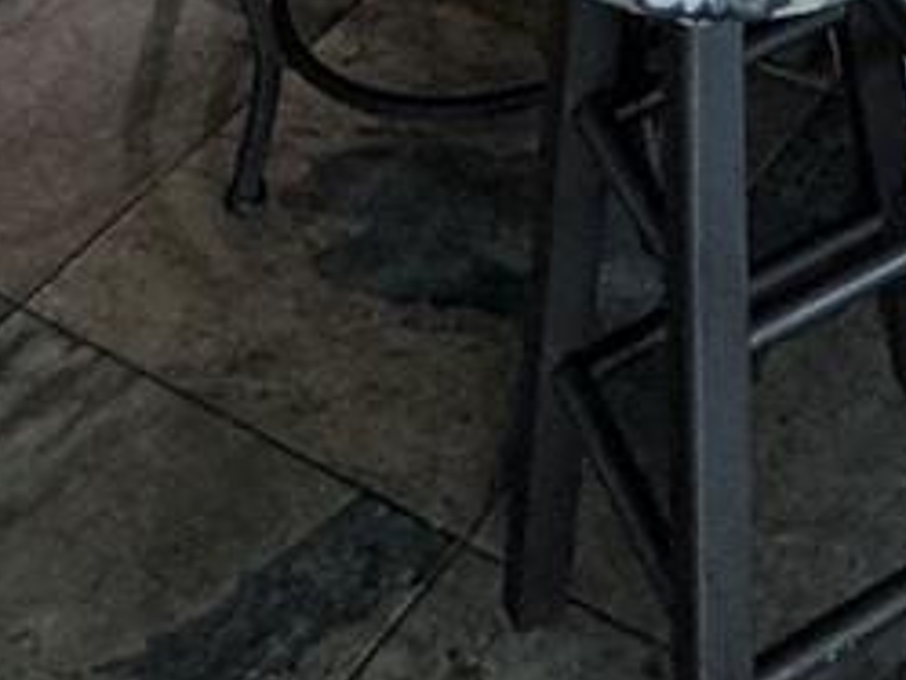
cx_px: 1077
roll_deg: +4.3
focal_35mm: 90
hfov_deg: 20.4
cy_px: -1229
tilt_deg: -10.3
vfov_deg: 11.5
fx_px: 2357
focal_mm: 2.22
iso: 200
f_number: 2.2
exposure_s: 1/60
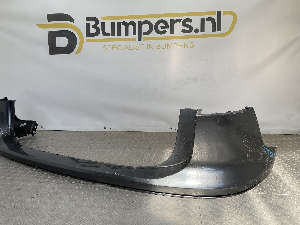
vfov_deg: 48.2
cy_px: 112
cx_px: 150
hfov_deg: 61.7
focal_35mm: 29
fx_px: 251
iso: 16
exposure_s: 1/378
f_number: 1.8
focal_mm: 3
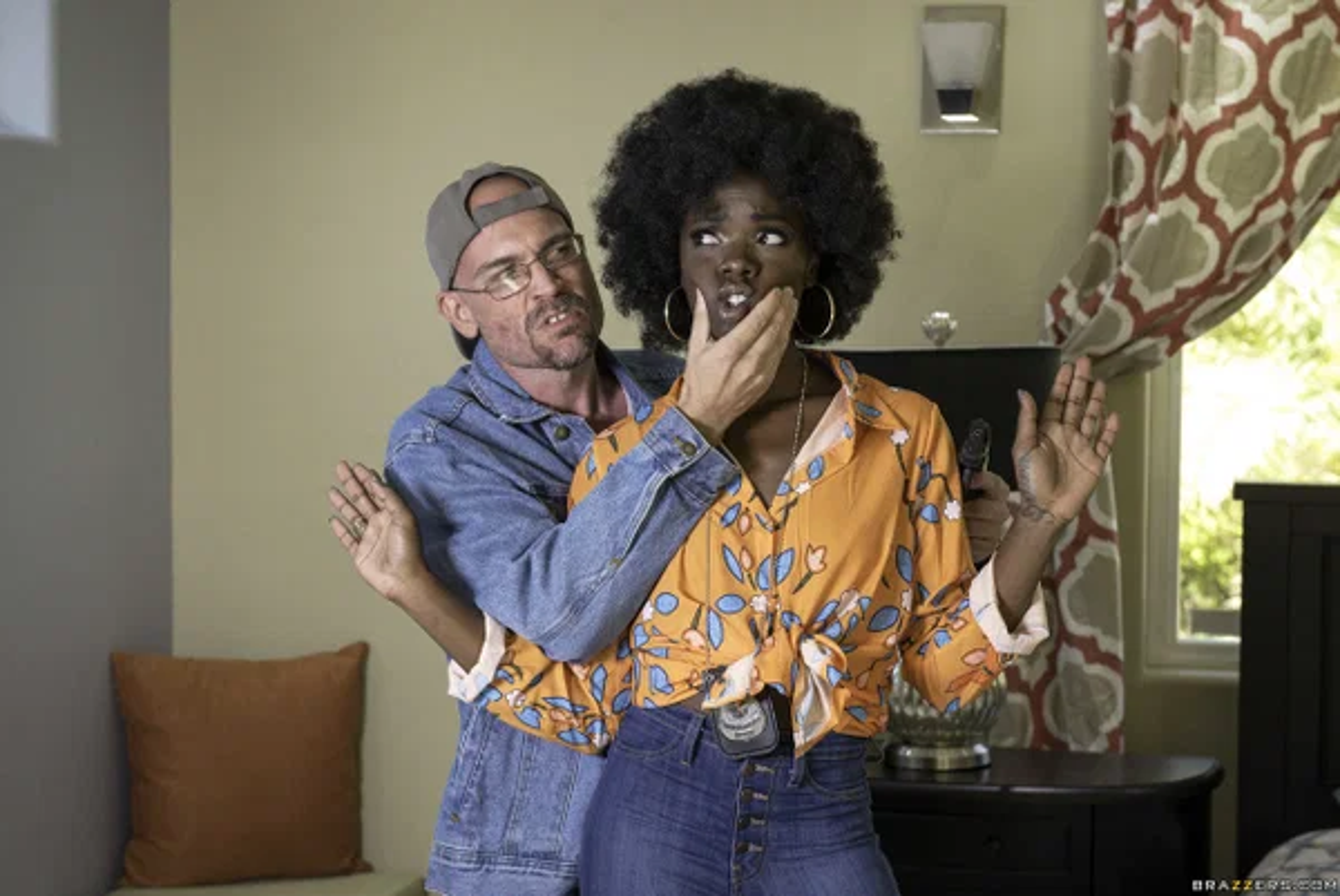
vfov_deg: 19.5
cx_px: 670
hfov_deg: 28.8
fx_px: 2607
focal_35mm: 70
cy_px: 448
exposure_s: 1/100
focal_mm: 70
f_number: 7.1
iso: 1600
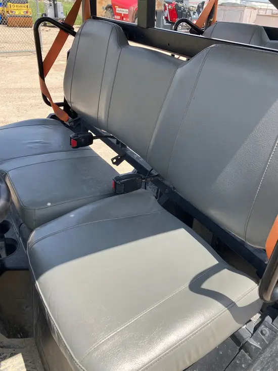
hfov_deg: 49.8
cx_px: 139
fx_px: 300
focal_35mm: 28
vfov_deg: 63.4
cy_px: 186
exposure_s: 1/1185
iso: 32
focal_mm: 3.99
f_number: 1.8
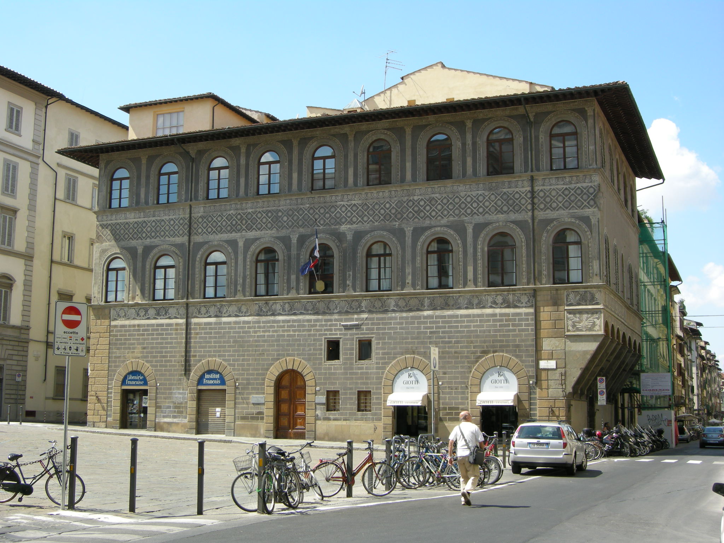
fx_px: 1004
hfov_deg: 39.7
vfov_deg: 30.3
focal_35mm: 48
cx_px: 362
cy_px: 272
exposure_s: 1/202
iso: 64
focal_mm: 10.1
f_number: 4.9
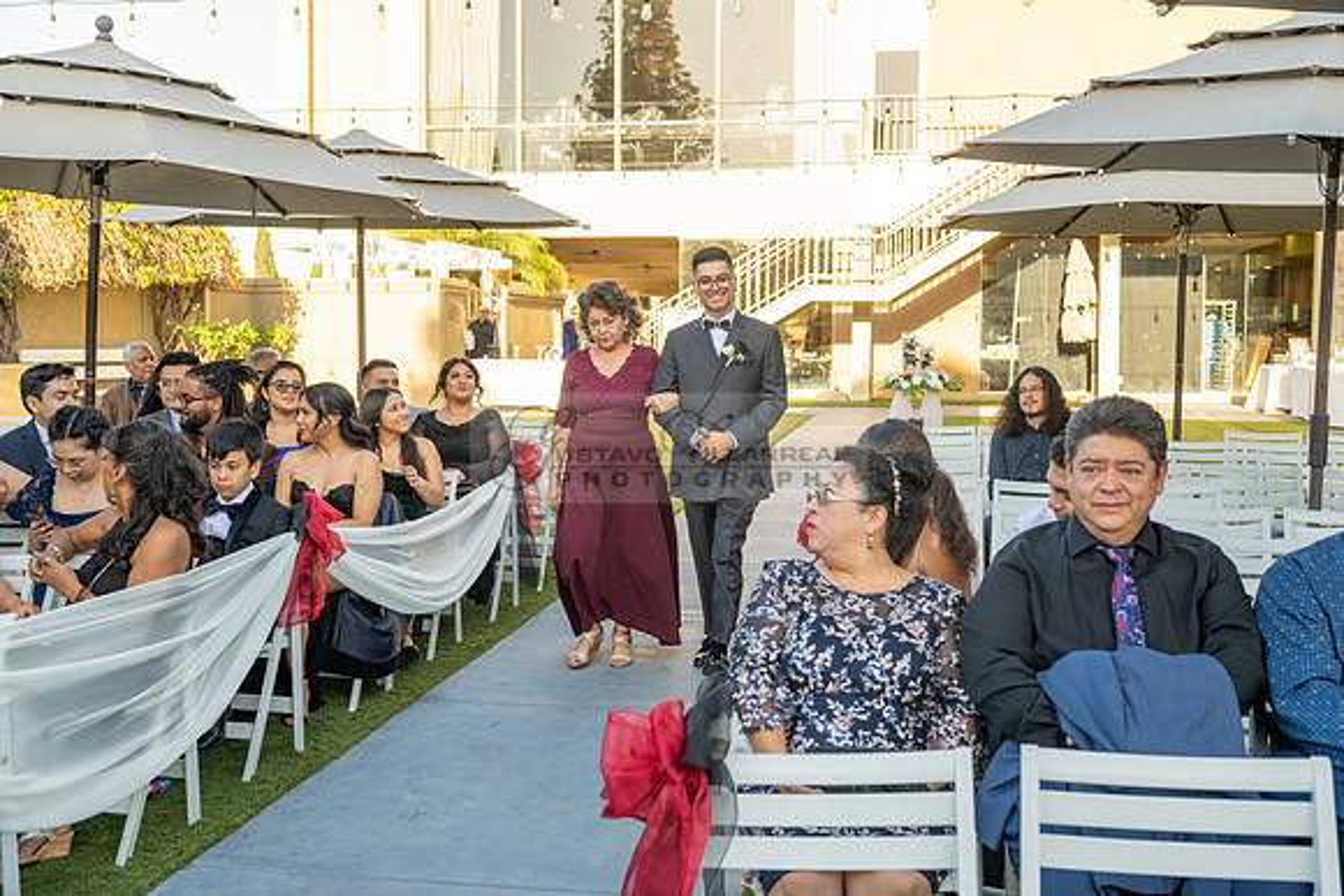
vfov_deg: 32.9
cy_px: 456
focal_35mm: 41
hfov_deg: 47.7
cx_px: 684
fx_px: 1520
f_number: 5.6
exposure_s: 1/400
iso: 500
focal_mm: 40
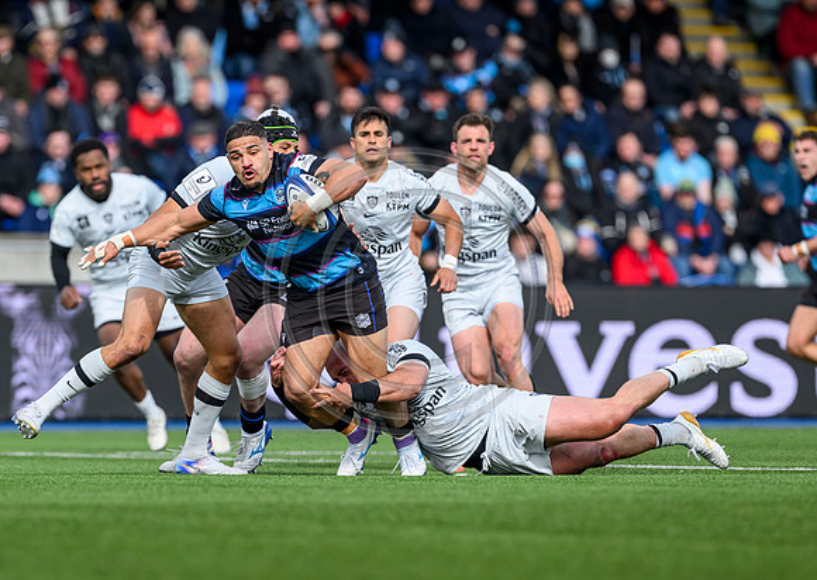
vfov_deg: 2.7
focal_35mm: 530
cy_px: 330
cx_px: 347
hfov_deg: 3.8
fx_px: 12274
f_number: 4
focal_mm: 400
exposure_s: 1/2500
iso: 500
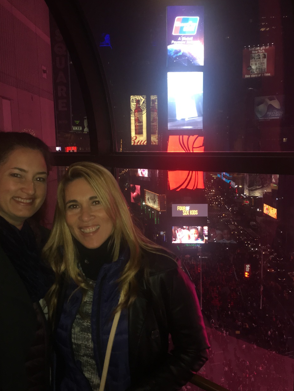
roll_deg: +1.7
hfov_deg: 44.2
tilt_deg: -6.7
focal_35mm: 32
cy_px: 188
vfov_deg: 56.8
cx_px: 140
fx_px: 362
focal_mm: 4.15
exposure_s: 1/30
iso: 125
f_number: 2.2
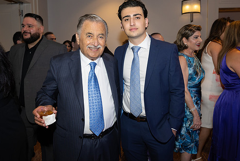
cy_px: 75
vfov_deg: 41.2
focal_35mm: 32
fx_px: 214
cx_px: 121
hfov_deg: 58.7
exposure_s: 1/100
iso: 800
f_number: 5.6
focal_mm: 27.5
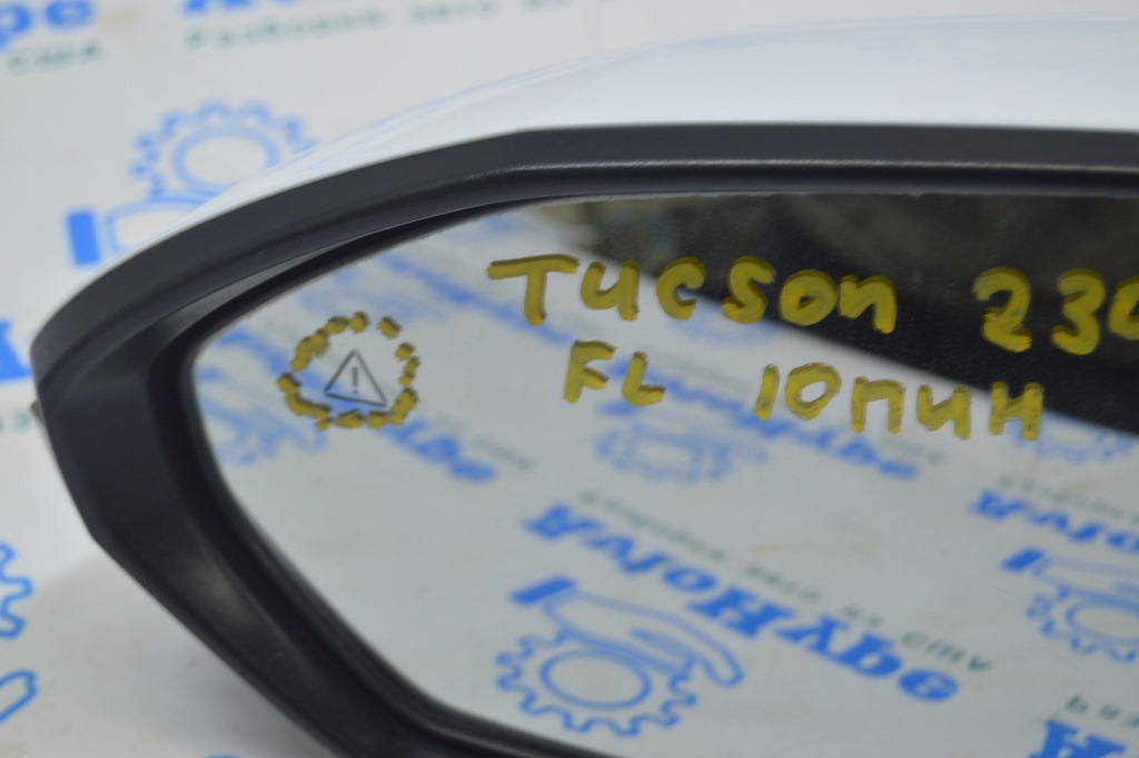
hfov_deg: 24.6
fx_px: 2608
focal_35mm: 82
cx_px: 570
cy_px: 379
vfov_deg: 16.5
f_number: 5.6
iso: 400
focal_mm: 55
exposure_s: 1/20
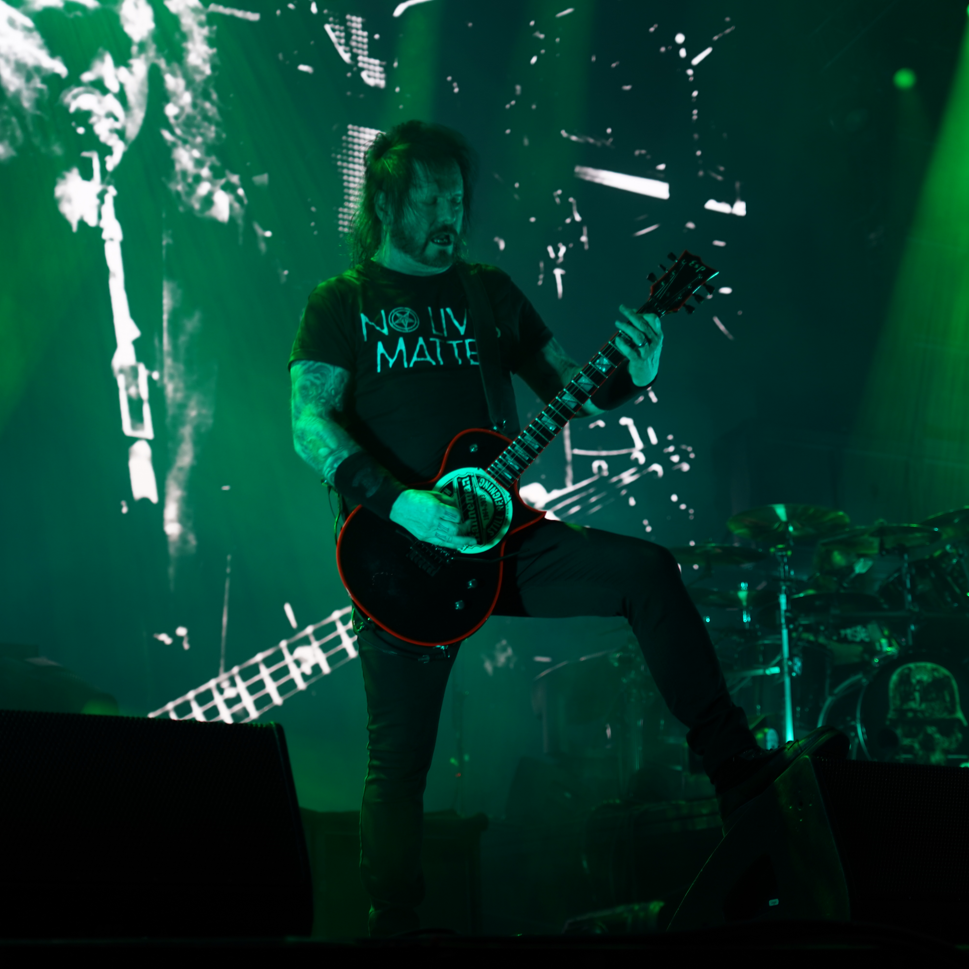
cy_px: 485
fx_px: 2629
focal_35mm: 83
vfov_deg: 20.9
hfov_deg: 20.9
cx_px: 515
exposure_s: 1/80
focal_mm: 65
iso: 250
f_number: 4
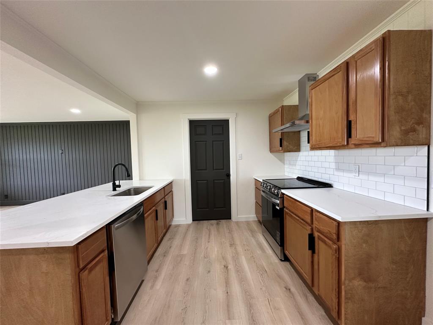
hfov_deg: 102.1
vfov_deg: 85.7
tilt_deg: -0.6
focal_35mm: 14
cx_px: 216
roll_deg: +1.3
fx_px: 175
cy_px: 162
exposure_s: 1/60
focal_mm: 2.22
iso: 200
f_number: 2.2
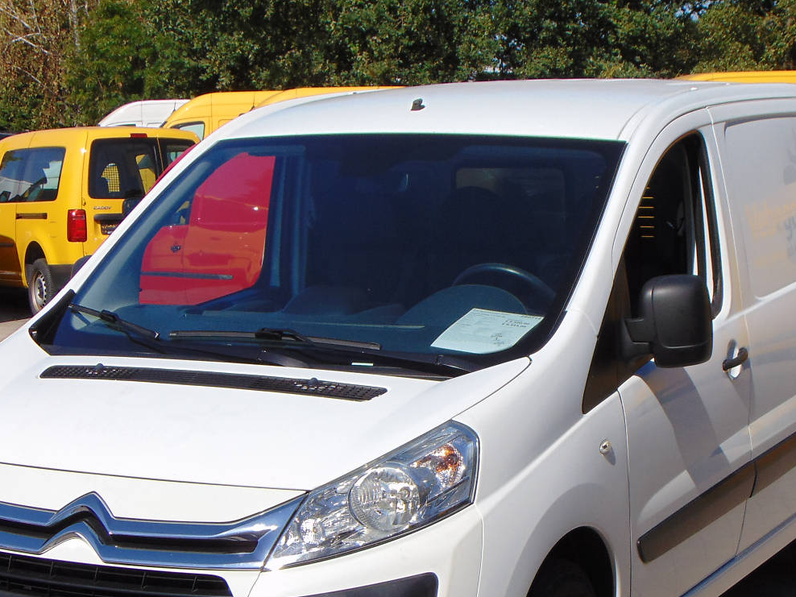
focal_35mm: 81
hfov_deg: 24.1
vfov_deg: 18.1
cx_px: 457
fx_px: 1863
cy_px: 456
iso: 80
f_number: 3.5
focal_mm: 9
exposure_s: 1/250
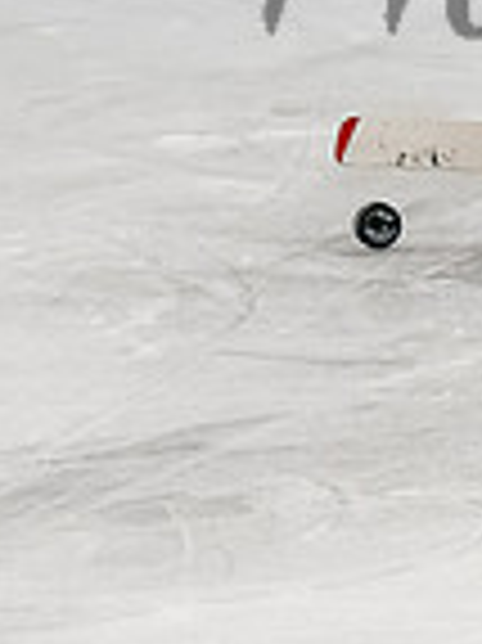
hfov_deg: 2.5
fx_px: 10877
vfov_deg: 3.4
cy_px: -103
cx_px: 822
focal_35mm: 585
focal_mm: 80
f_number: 3.2
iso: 2000
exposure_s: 1/800
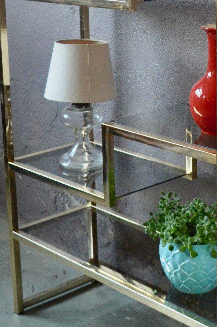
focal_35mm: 79
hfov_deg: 17.1
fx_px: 717
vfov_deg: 25.3
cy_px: 63
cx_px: 154
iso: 1250
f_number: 4
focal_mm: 20
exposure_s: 1/60
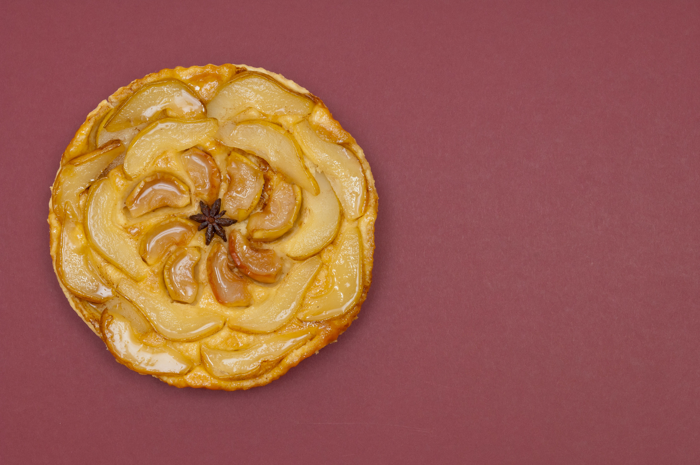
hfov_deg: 35.1
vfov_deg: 23.7
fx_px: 1107
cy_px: 232
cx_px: 350
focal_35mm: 57
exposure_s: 1/160
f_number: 11
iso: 200
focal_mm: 38
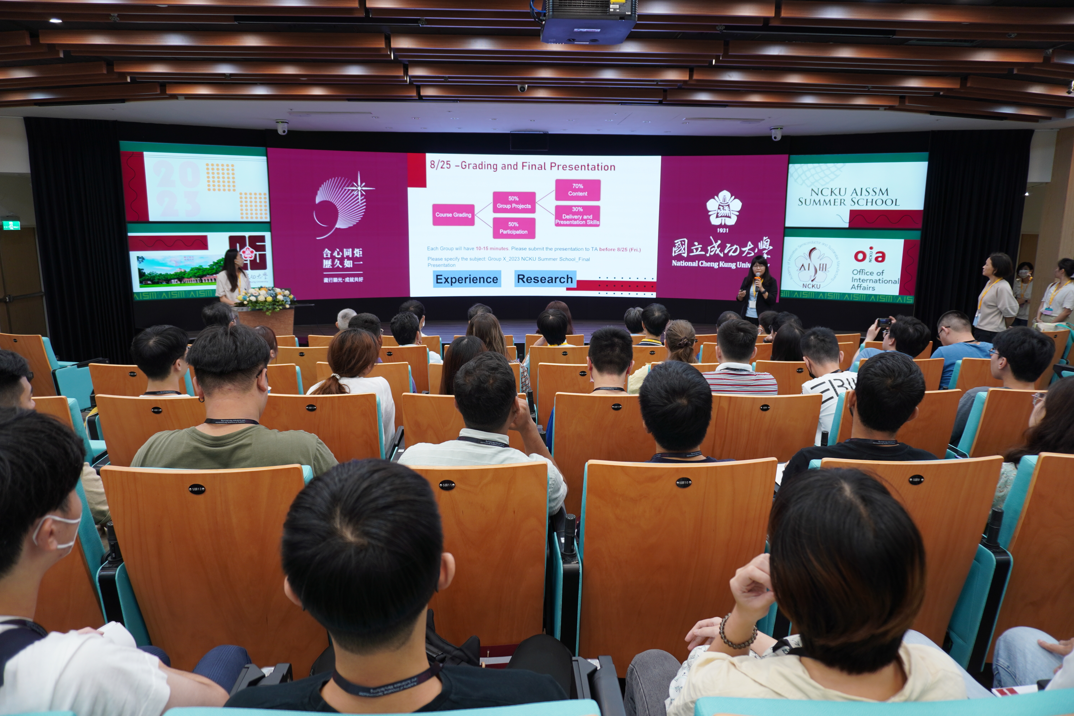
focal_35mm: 24
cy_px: 358
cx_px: 537
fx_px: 716
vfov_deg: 53.1
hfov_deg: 73.7
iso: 100
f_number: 3.5
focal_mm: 16
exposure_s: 1/30
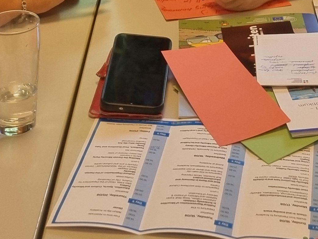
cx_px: 273
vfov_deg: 13.1
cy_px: -213
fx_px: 919
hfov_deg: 19.4
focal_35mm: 100
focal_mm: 5.4
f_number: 1.8
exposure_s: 1/100
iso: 100
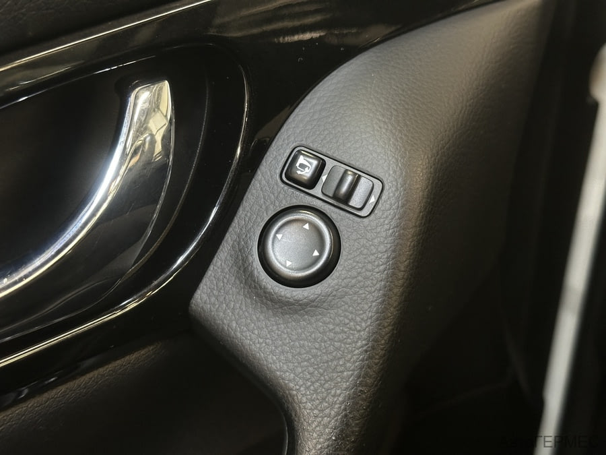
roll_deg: -0.4
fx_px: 840
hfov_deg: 39.7
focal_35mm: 48
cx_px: 303
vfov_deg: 30.3
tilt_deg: -29.1
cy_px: 228
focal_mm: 6.86
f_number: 1.78
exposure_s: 1/33
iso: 320
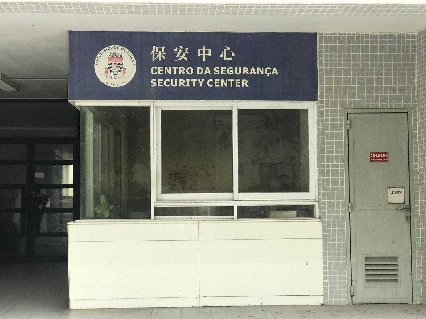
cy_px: 160
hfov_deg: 33.8
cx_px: 213
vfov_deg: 25.7
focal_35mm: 57
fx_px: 701
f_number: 2.8
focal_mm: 6.6
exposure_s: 1/50
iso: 50
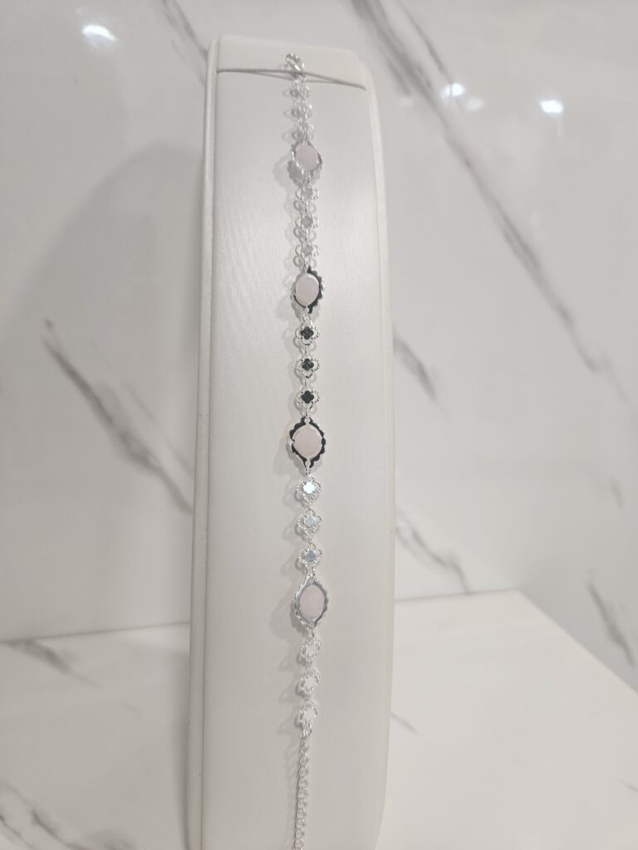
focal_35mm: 23
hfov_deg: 58.9
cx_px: 319
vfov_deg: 73.9
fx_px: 565
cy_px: 425
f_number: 1.8
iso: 160
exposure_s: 1/100
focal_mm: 5.4
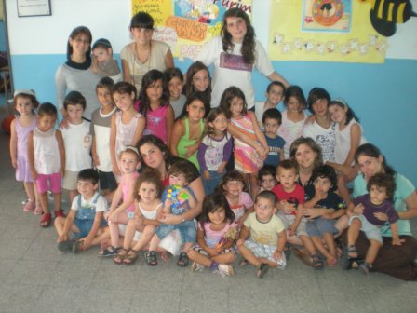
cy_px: 156
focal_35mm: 38
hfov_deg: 49.0
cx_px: 208
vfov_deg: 37.7
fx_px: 458
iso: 389
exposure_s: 1/60
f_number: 3.1
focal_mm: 6.3
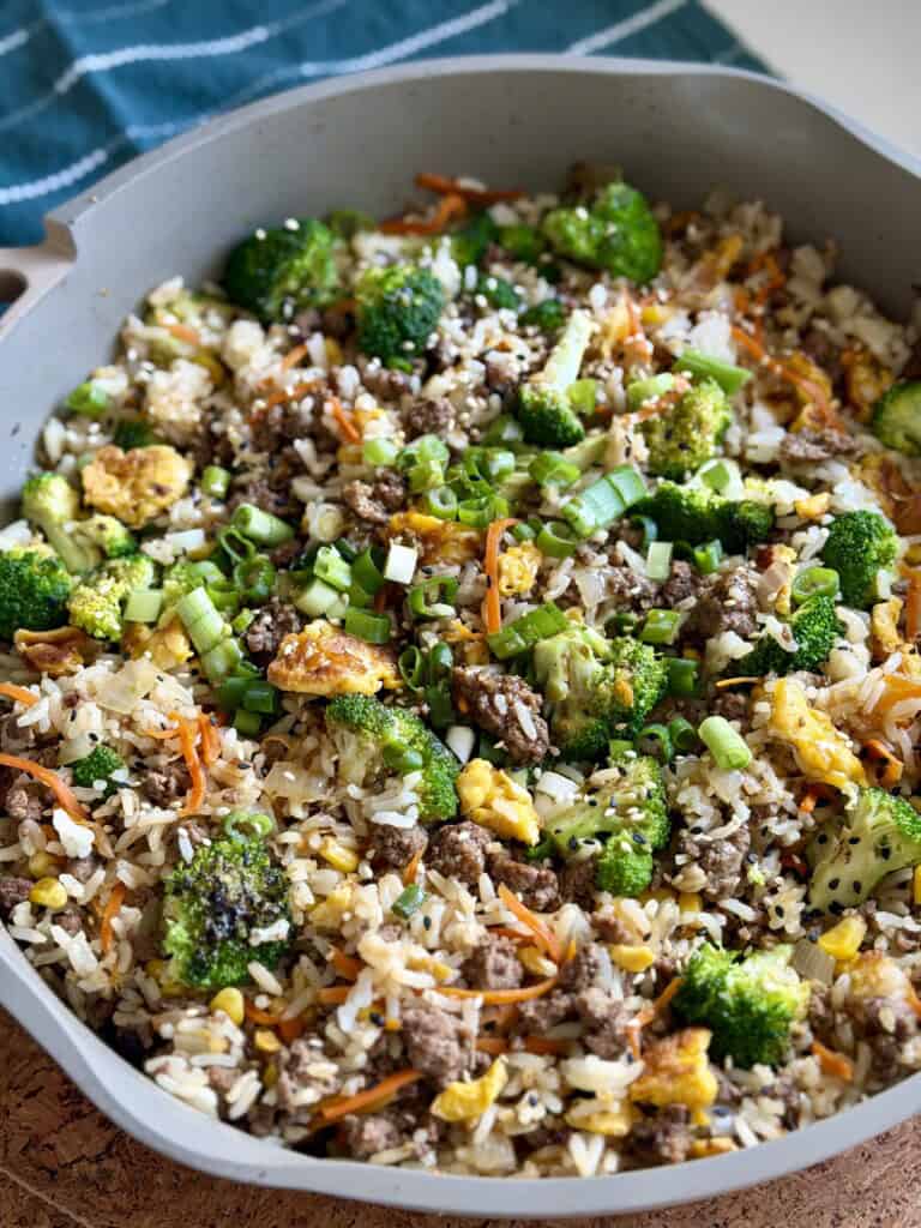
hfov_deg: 30.3
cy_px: 614
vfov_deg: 39.7
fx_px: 1703
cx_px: 460
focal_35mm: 48
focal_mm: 6.8
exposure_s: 1/60
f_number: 1.8
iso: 100
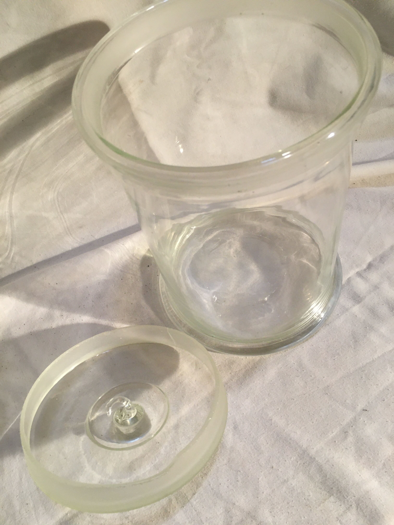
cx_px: 197
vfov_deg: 61.7
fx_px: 440
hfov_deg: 48.2
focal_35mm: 29
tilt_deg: -59.3
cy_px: 262
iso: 125
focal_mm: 4.15
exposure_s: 1/33
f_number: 2.2
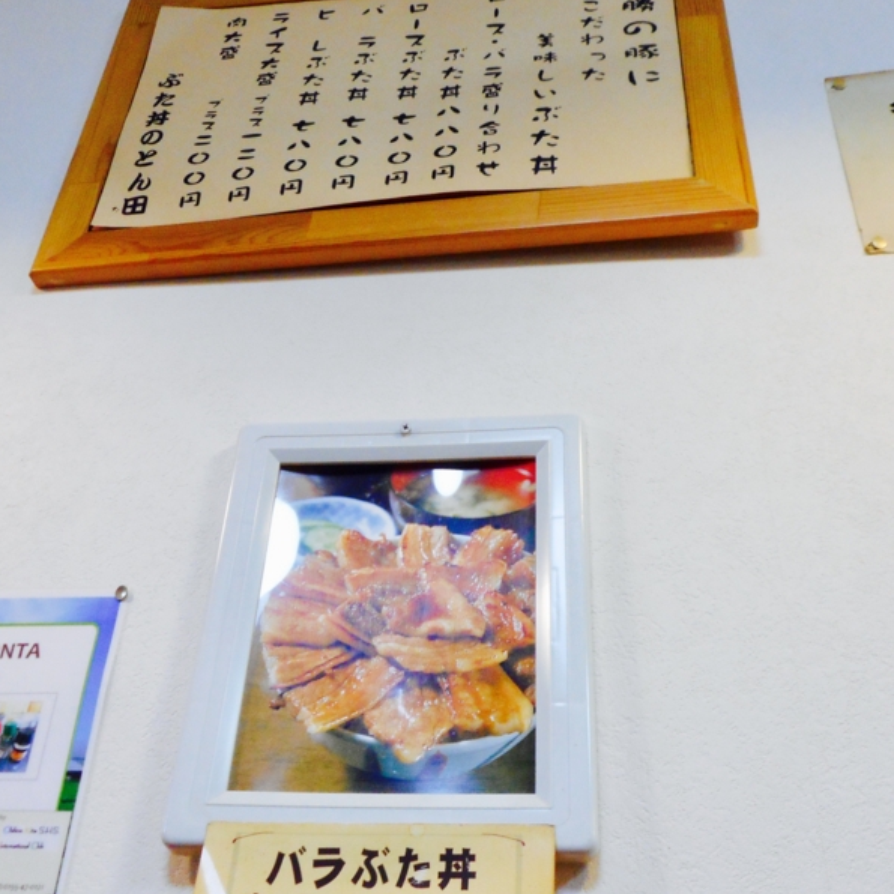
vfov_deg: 43.8
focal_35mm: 38
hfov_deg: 43.9
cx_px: 449
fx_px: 1110
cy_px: 403
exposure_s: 1/30
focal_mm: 4.5
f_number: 3.7
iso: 250
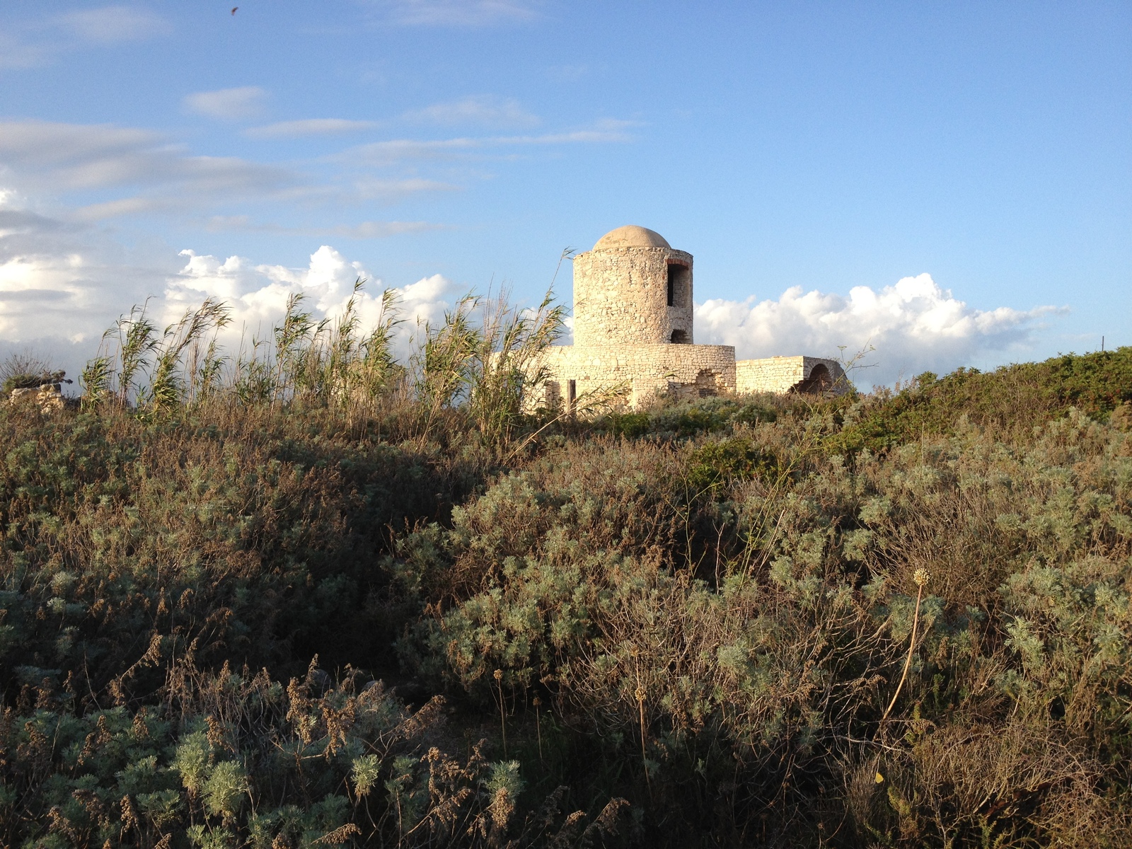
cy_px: 424
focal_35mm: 35
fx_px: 1145
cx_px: 566
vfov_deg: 40.7
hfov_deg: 52.6
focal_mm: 4.28
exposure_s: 1/767
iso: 64
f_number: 2.4
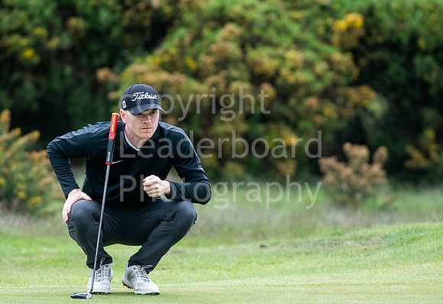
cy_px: 124
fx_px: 6769
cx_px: 197
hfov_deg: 3.7
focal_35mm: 545
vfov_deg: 2.6
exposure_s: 1/1600
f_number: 4
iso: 2000
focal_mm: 300
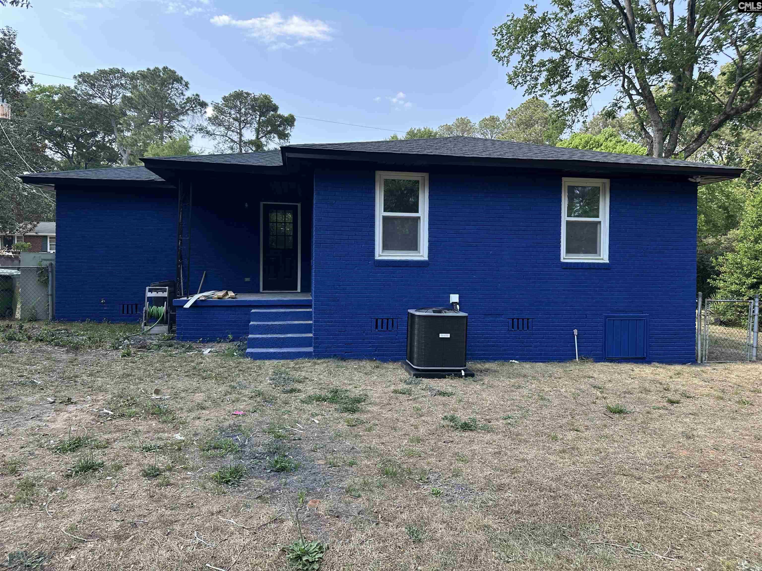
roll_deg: -1.1
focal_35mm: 24
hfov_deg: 71.6
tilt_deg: +0.7
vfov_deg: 56.8
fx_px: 528
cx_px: 381
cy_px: 286
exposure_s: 1/740
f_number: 1.78
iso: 80
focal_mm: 6.86
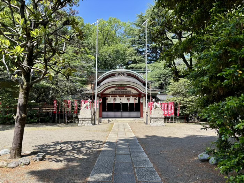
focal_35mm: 26
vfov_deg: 53.1
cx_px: 122
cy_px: 92
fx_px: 183
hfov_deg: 67.3
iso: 50
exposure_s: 1/1047
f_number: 1.6
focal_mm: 5.96
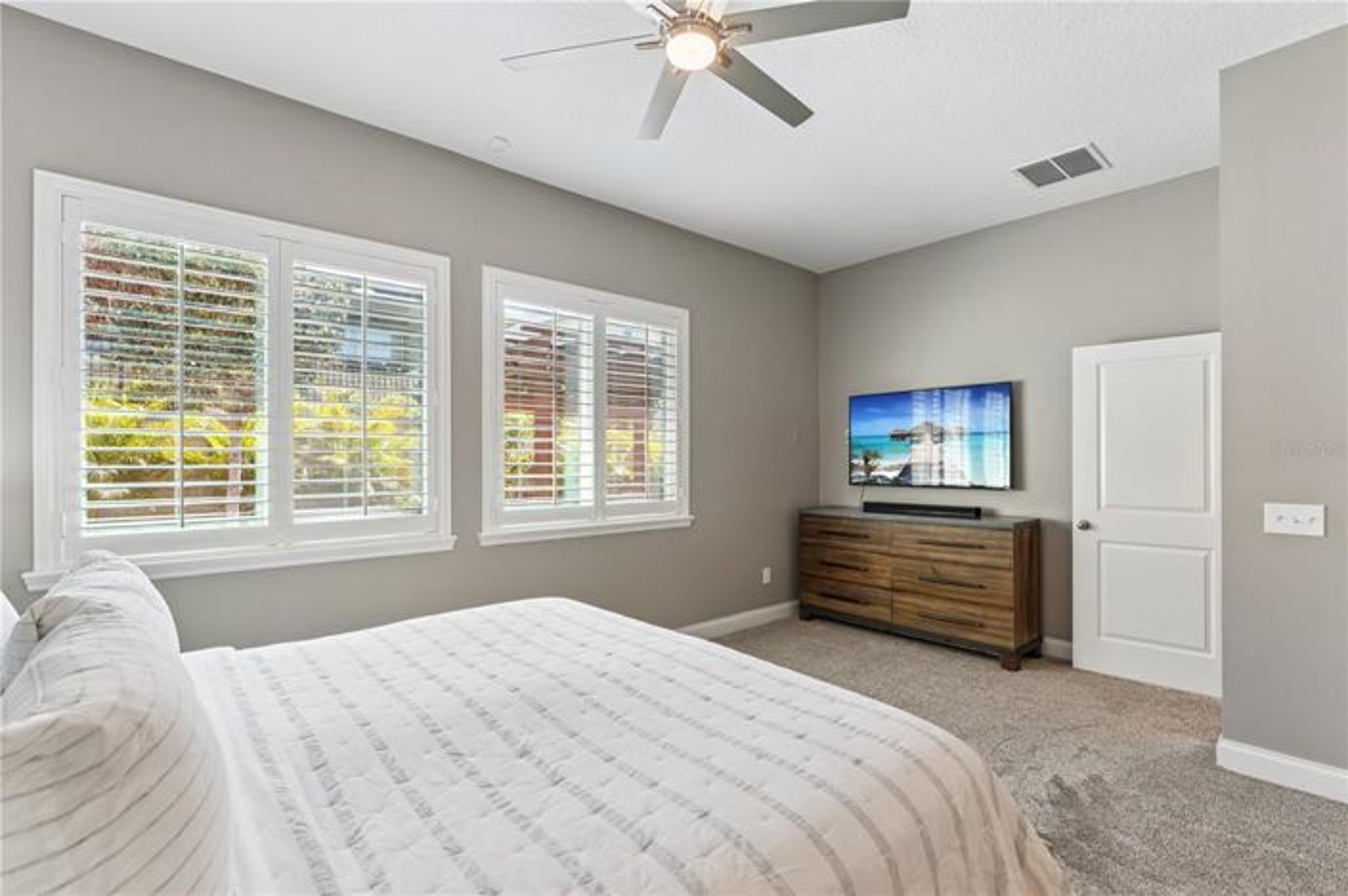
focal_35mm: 16
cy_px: 448
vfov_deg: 72.6
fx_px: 610
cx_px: 674
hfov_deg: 95.7
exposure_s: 1/60
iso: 800
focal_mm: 16.3
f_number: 10
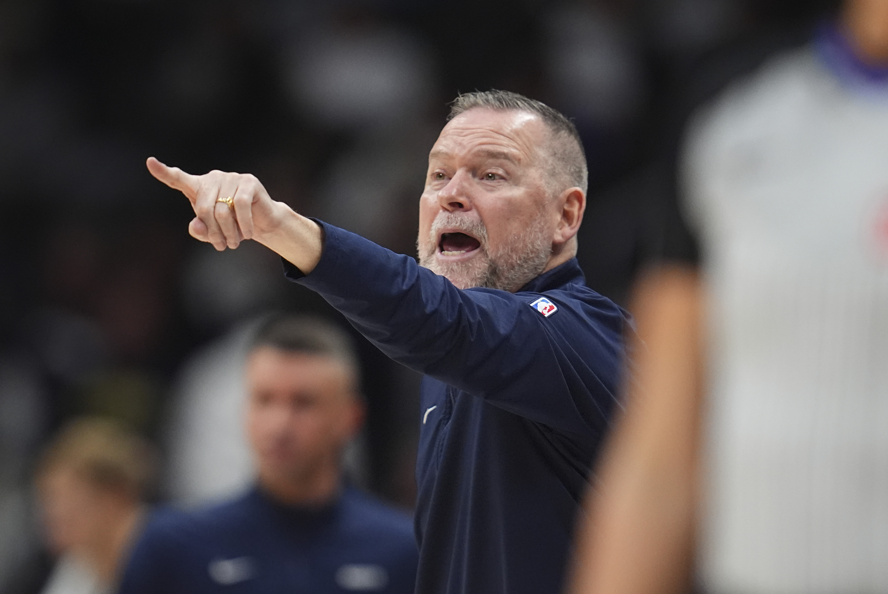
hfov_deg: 3.4
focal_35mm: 600
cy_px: 297
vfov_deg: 2.3
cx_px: 444
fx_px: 14813
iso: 4000
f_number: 3.2
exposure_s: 1/1600
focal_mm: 400
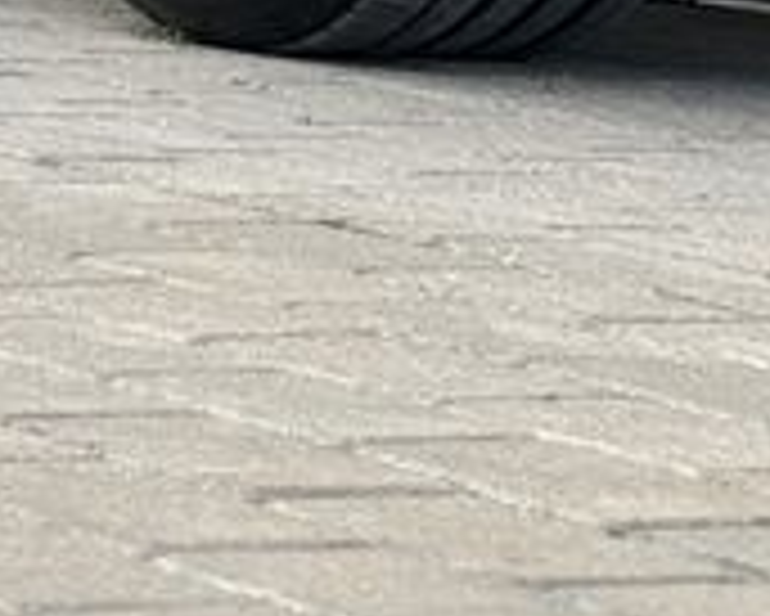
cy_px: -1160
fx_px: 7502
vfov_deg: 4.5
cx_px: 563
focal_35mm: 329
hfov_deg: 5.9
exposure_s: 1/347
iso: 64
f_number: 1.78
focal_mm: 6.86
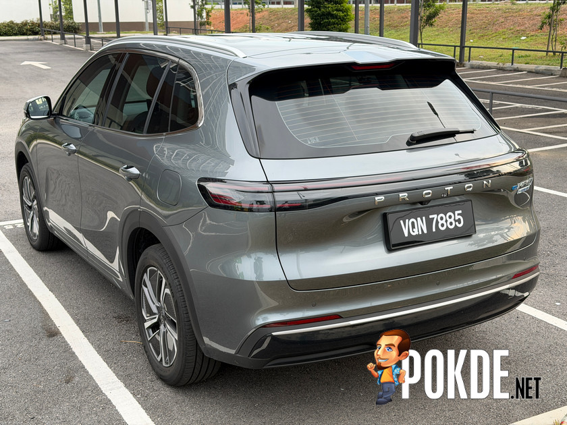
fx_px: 786
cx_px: 284
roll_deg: +1.2
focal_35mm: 48
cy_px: 212
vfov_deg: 30.3
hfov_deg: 39.7
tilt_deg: -14.5
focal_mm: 6.76
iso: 64
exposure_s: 1/318
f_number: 1.78
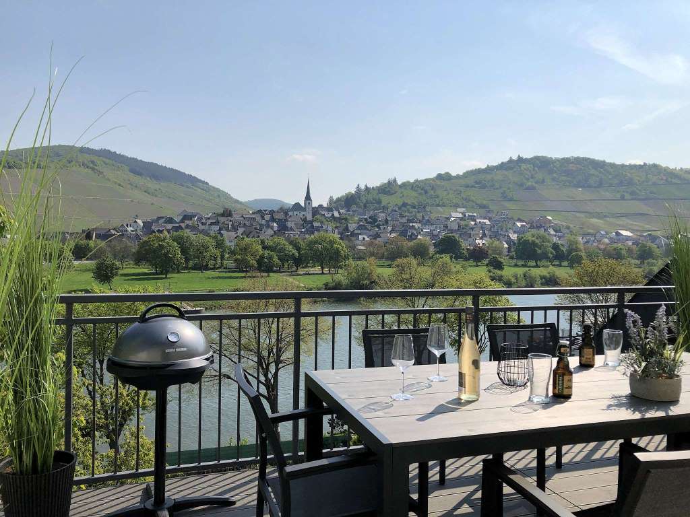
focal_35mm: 28
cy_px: 258
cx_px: 345
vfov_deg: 49.7
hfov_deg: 63.4
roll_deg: -1.3
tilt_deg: -2.4
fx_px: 558
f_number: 1.8
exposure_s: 1/4367
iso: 25
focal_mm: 3.99
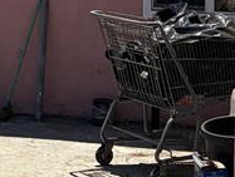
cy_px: -124
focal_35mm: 142
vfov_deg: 10.0
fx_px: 966
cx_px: -85
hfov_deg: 13.3
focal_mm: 5.96
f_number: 1.6
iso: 64
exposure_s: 1/6993
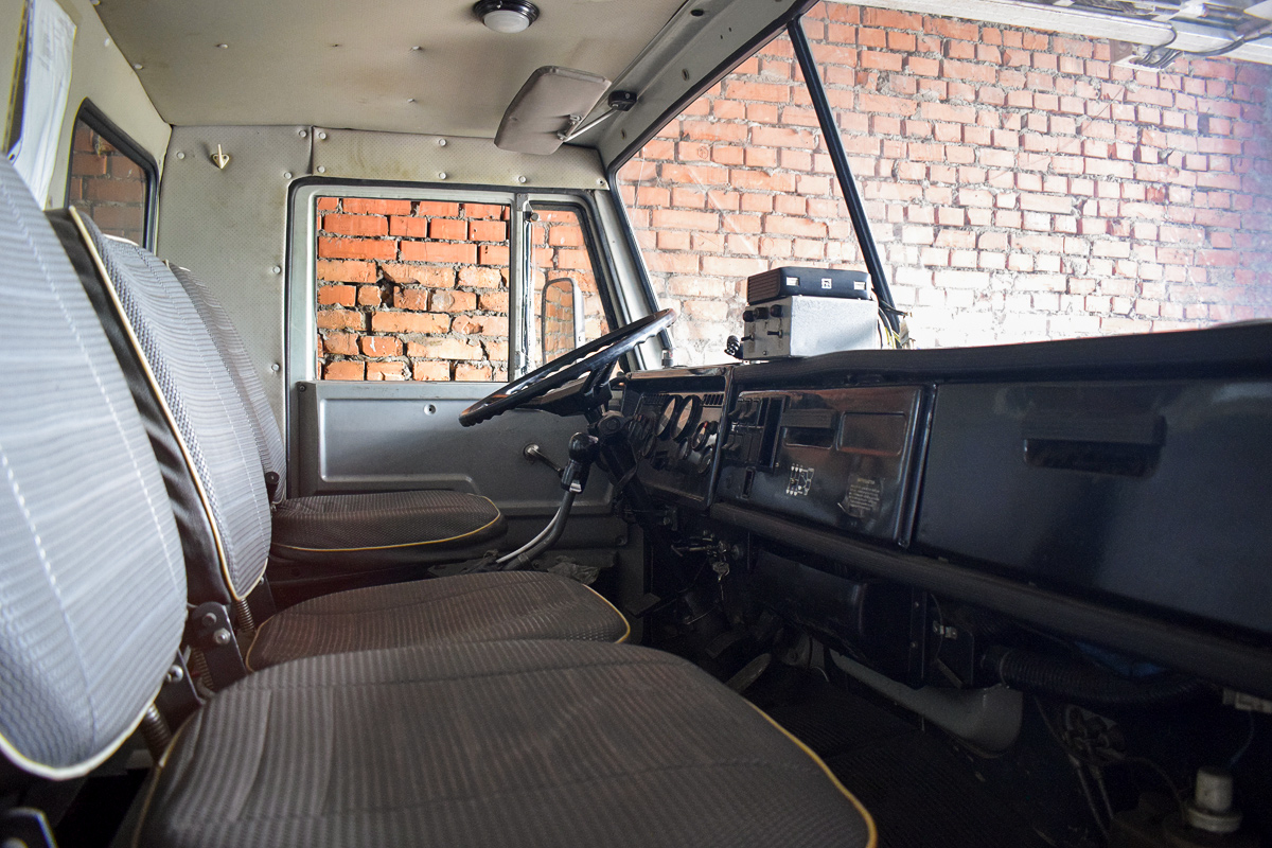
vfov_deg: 47.9
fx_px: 954
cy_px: 424
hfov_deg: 67.4
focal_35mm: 27
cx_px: 636
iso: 3200
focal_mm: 18
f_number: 3.5
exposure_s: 1/30
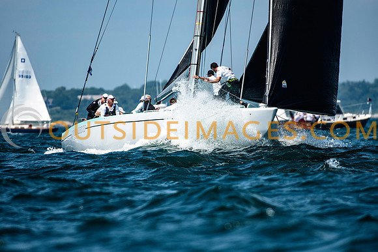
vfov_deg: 2.3
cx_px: 189
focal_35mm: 600
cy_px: 126
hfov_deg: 3.4
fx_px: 6301
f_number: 5
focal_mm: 400
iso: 400
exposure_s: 1/3200
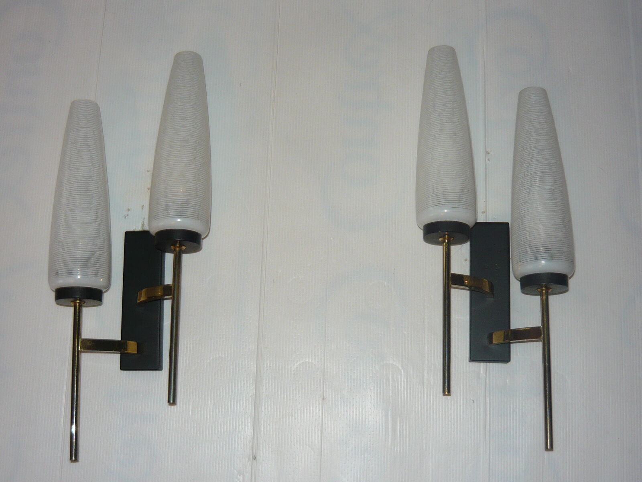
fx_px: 816
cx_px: 321
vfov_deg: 32.9
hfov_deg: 42.9
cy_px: 241
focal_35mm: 44
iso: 100
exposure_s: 1/30
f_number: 2.8
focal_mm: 5.5
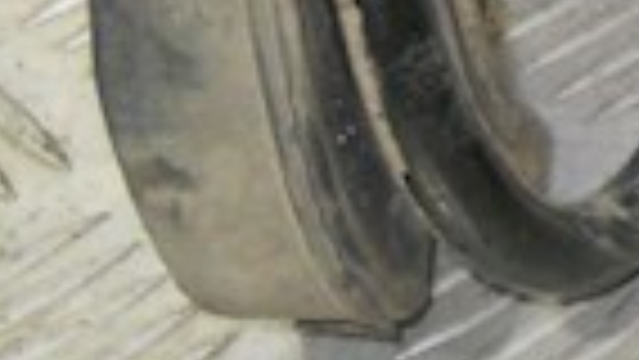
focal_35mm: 201
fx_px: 3407
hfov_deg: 9.8
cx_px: 1354
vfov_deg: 5.9
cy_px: -261
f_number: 3.1
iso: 250
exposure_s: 1/30
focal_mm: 6.72
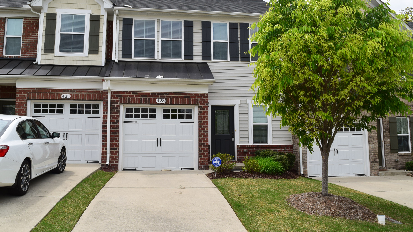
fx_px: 367
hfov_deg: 58.7
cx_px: 206
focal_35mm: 34
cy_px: 102
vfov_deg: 35.1
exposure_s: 1/500
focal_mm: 21
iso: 360
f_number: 11
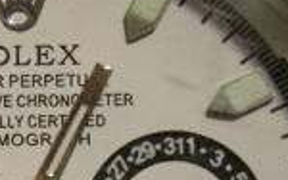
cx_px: 32
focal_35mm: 158
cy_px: 246
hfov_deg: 13.1
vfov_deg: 8.2
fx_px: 1241
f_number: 2.7
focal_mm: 7.5
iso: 276
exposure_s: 1/60
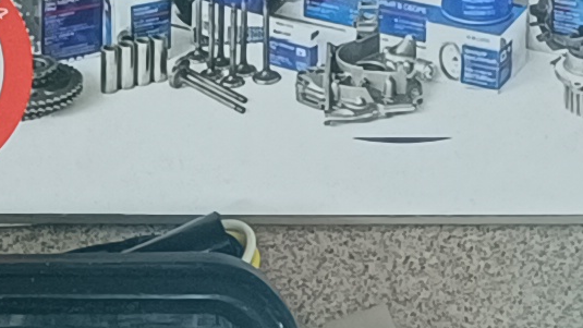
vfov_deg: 6.0
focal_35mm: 200
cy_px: 598
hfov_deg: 10.7
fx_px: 3092
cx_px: 457
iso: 735
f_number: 1.88
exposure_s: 1/50.1
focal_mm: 5.59
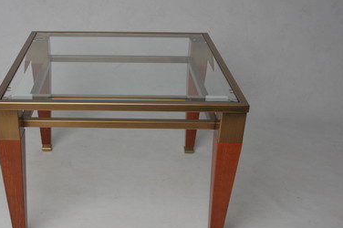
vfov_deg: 27.4
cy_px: 140
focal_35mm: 49
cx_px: 112
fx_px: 466
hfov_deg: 39.9
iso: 200
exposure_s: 1/160
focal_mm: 24
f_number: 11
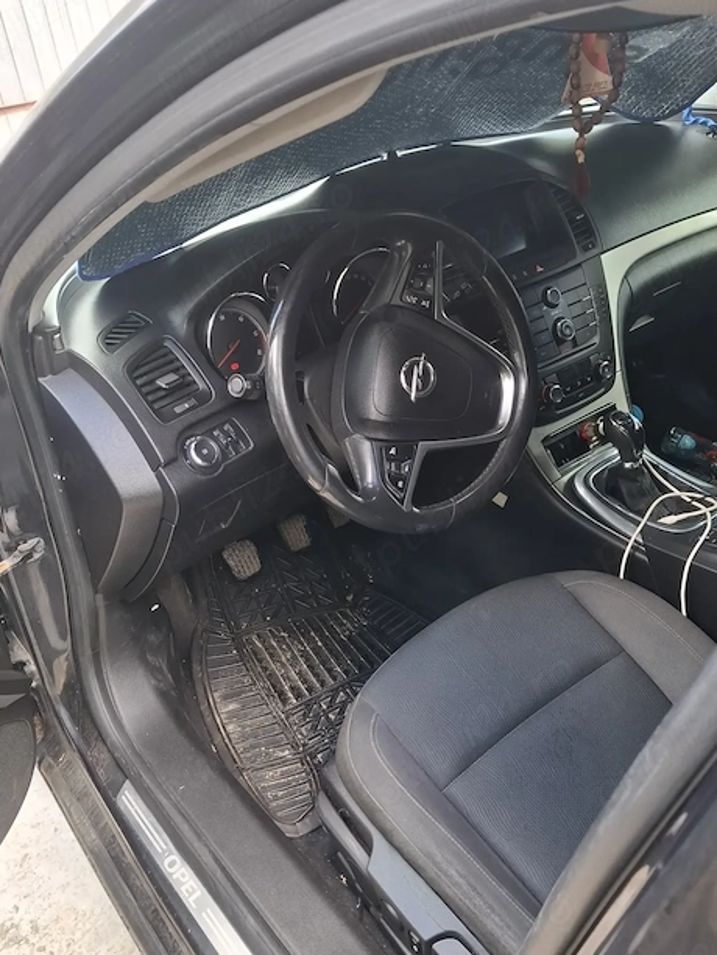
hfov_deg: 46.8
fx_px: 828
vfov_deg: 59.7
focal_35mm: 30
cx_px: 363
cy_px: 545
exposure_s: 1/100
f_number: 1.8
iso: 100
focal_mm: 5.54
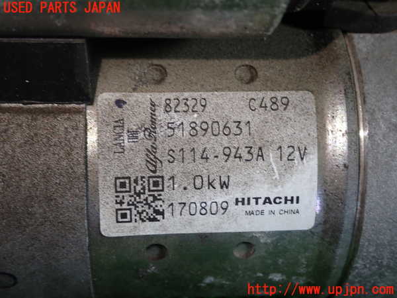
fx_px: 573
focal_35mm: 50
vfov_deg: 29.1
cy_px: 149
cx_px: 198
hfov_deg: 38.2
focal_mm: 9.01
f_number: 3.2
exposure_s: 1/80
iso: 200
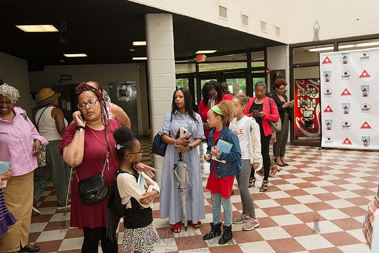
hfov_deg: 58.7
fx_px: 337
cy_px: 126
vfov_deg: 41.1
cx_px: 190
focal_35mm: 32
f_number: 4
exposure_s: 1/500
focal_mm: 32
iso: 640
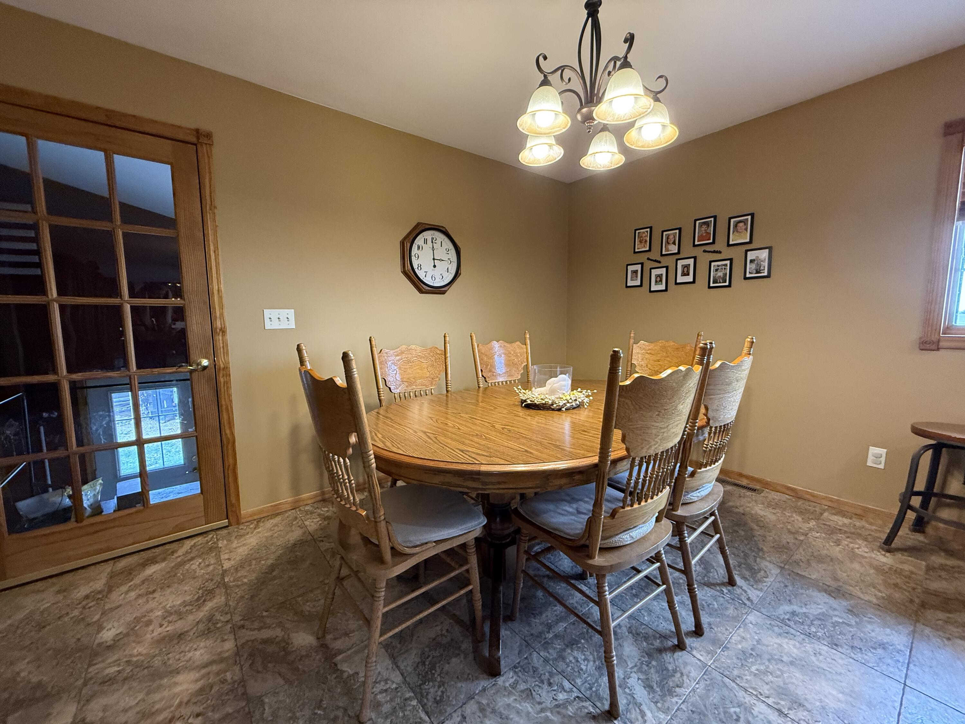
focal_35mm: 14
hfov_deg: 102.1
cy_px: 362
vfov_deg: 85.7
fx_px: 390
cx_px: 482
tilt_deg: -6.2
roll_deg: +0.2
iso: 320
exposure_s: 1/60
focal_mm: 2.22
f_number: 2.2
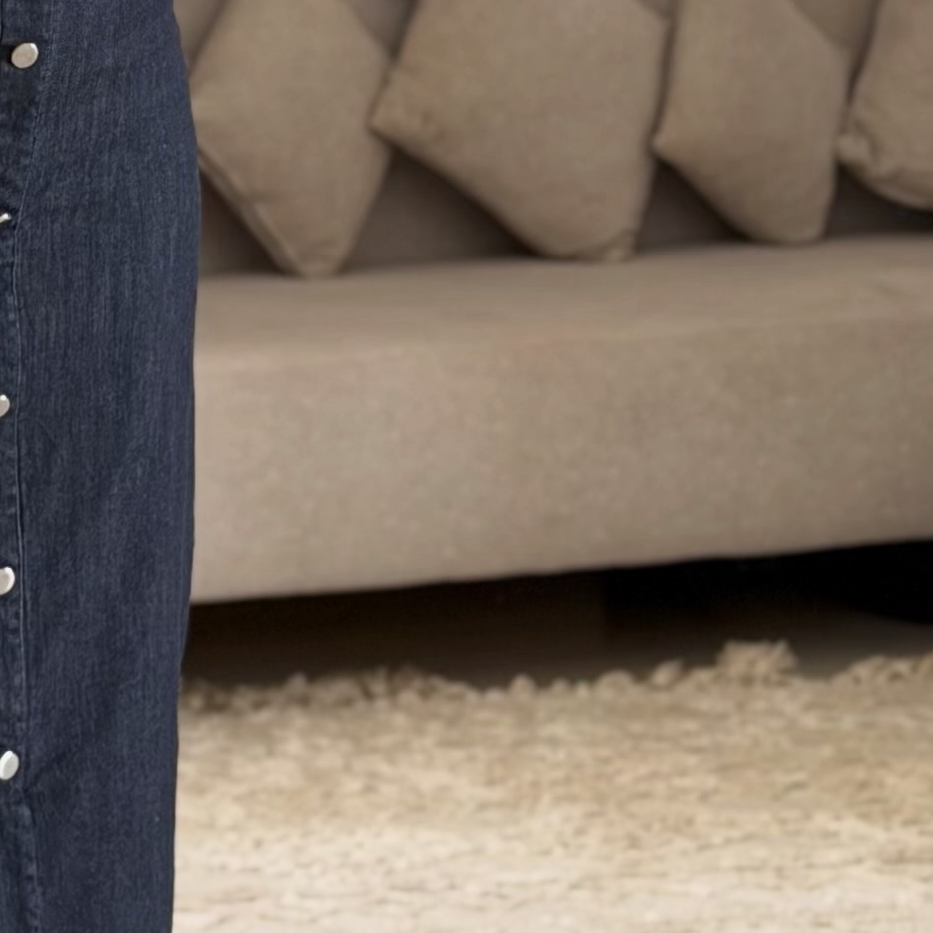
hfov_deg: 10.9
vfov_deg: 10.9
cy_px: -12
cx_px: -3
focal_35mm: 159
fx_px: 4848
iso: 100
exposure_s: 1/61
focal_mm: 6.76
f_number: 1.78
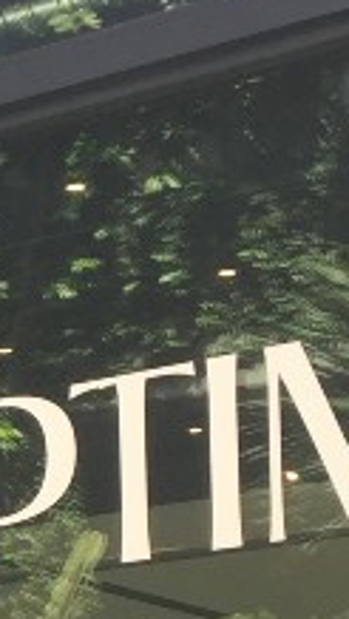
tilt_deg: +3.0
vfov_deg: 14.1
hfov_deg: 7.8
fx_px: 2380
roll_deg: -0.6
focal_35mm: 145
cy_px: 866
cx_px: -502
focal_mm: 4.15
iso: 32
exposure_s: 1/260
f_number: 2.2
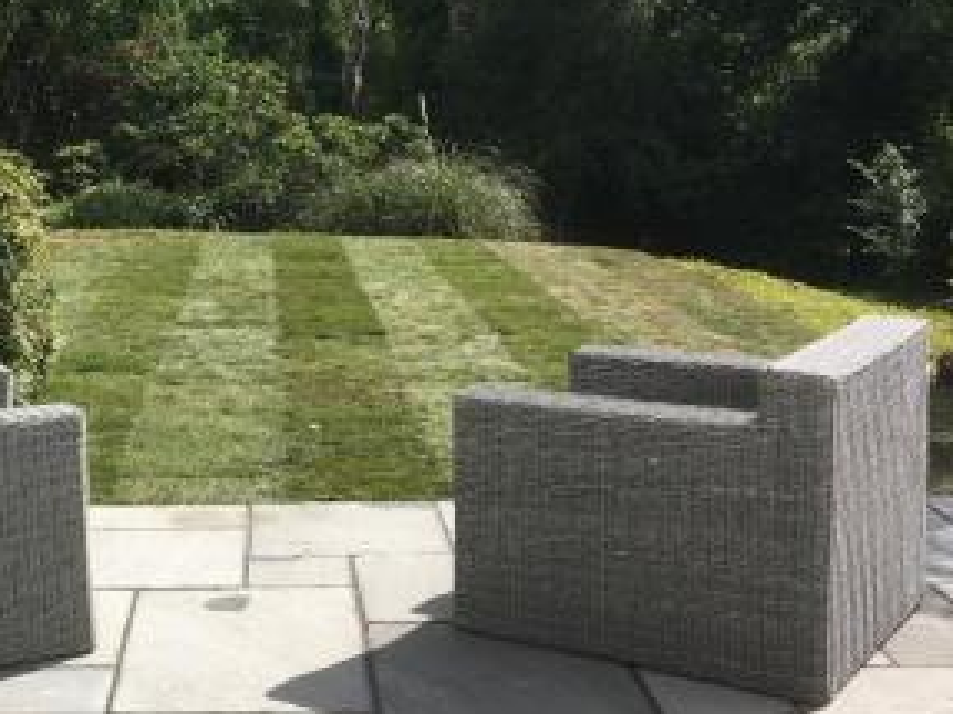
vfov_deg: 24.7
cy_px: 281
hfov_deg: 31.7
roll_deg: +1.0
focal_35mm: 59
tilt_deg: -7.2
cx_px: 168
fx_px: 1624
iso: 25
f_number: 2.2
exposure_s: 1/1637
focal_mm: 4.15
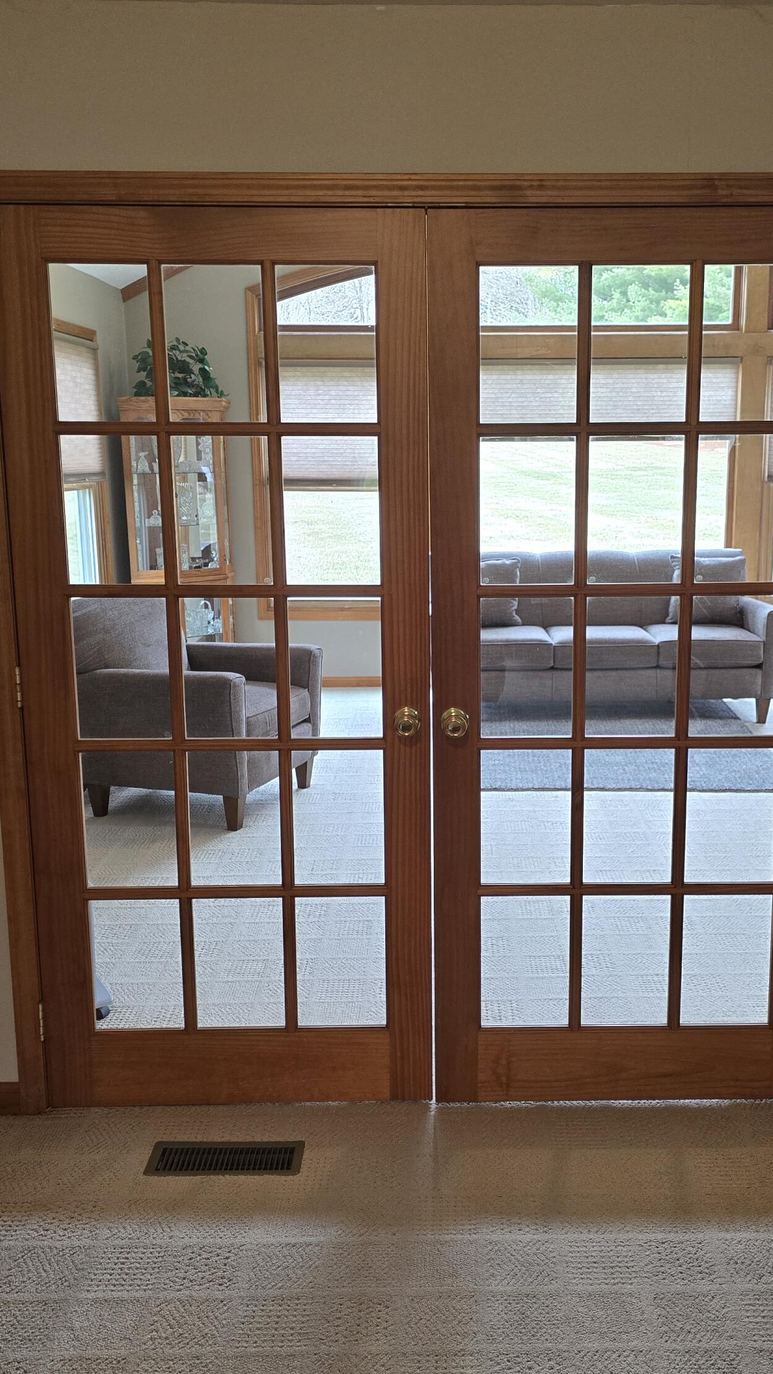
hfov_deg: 34.6
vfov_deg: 58.0
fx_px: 1239
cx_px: 434
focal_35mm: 34
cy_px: 682
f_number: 1.7
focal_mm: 6.3
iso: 250
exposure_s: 1/120
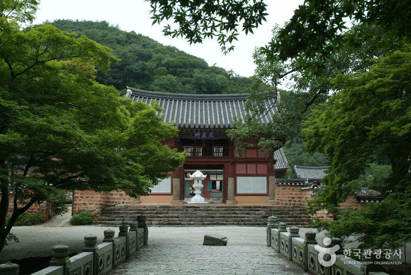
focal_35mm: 44
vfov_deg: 30.6
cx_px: 206
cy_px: 138
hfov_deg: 44.4
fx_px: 503
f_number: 8
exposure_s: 1/180
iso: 400
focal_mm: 29
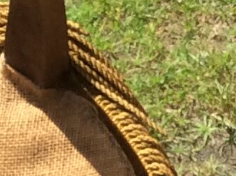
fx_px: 1722
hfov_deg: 7.8
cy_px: 300
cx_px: 252
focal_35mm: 253
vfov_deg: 5.8
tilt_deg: -46.3
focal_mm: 3.3
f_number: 2.4
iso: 32
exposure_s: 1/867
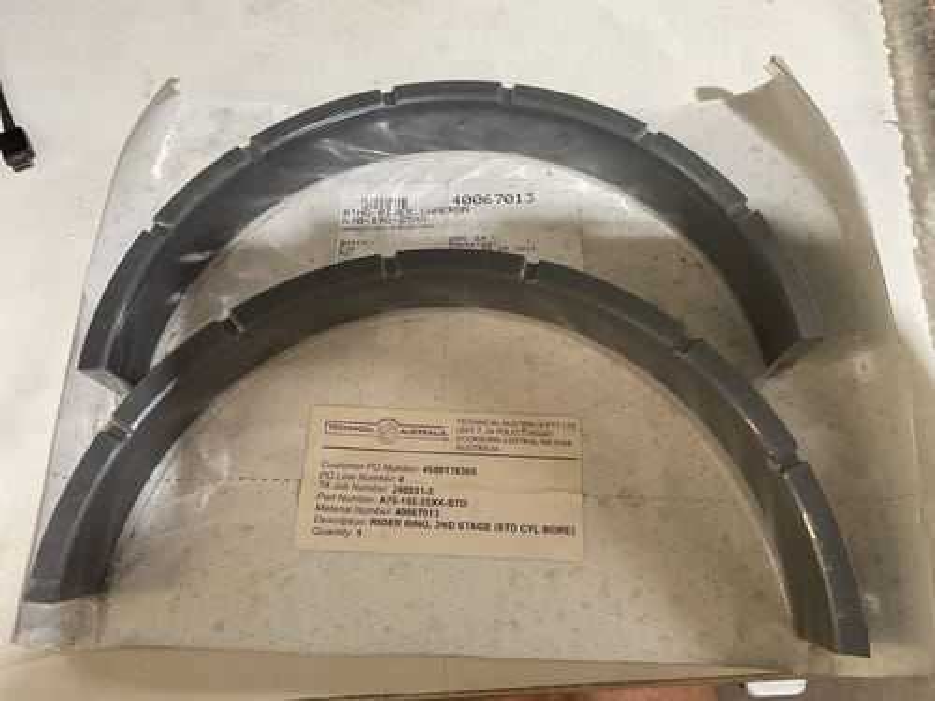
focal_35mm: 29
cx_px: 468
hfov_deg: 61.7
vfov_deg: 48.2
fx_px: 783
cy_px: 350
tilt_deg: -62.6
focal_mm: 3
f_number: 1.8
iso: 64
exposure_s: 1/50
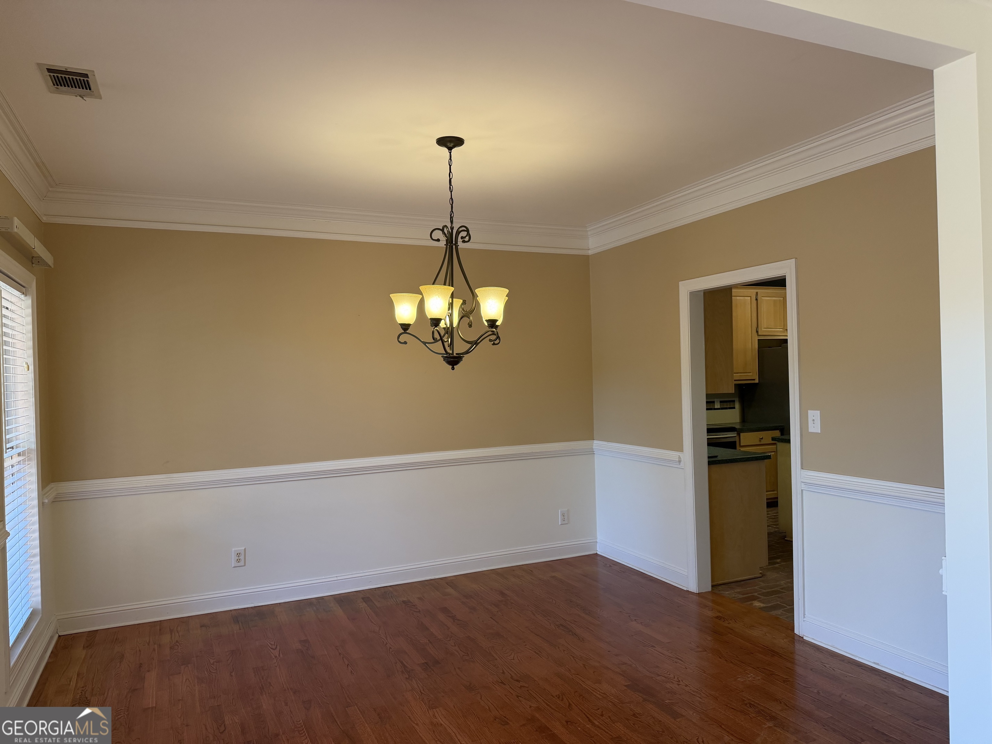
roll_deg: +2.9
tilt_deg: +1.9
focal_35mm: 24
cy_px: 372
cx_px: 496
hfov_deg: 71.6
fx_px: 688
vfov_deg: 56.8
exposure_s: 1/195
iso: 160
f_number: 1.78
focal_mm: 6.76
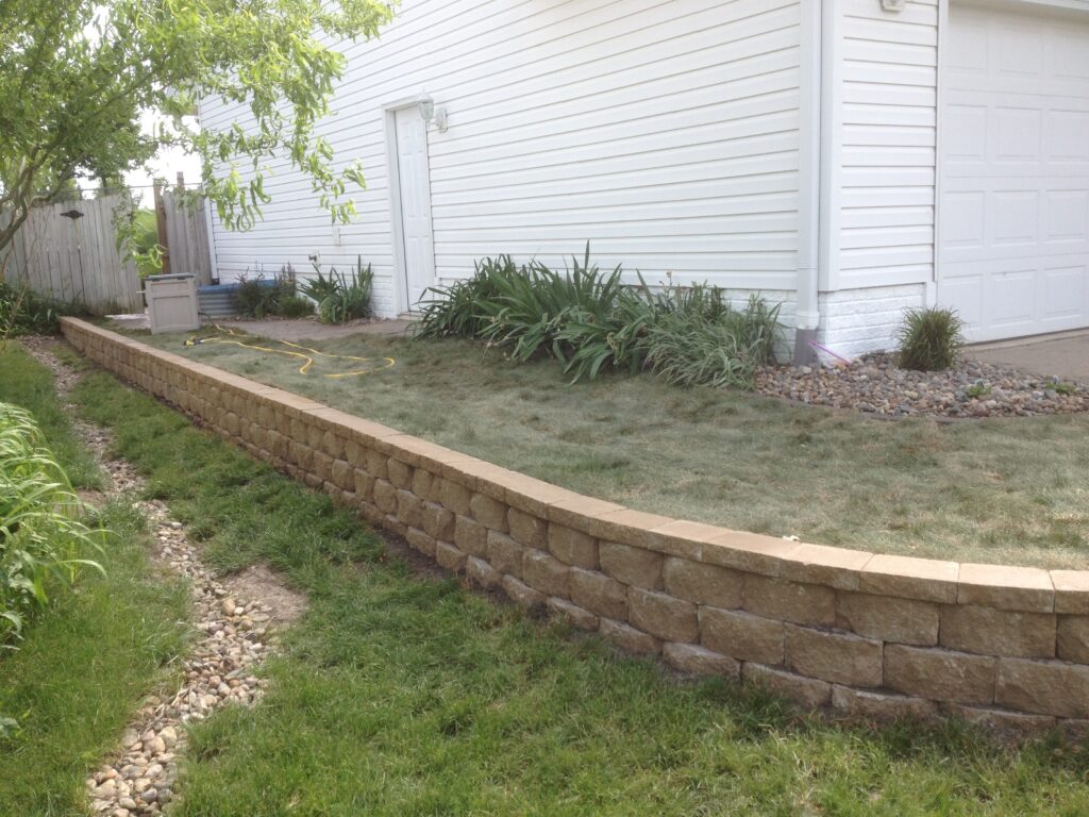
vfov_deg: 40.7
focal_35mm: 35
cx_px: 544
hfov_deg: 52.6
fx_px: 1101
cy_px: 408
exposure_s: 1/600
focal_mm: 4.28
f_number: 2.4
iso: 64
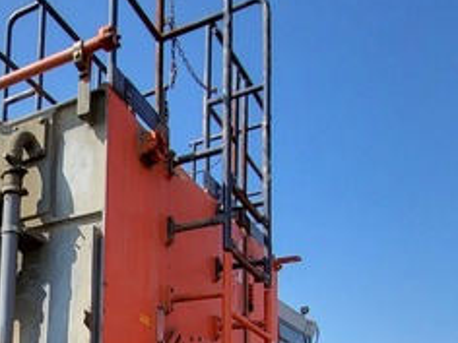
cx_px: 16
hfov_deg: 38.8
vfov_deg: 29.4
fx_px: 582
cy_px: 386
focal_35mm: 44
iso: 32
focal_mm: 1.74
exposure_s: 1/904
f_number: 2.2
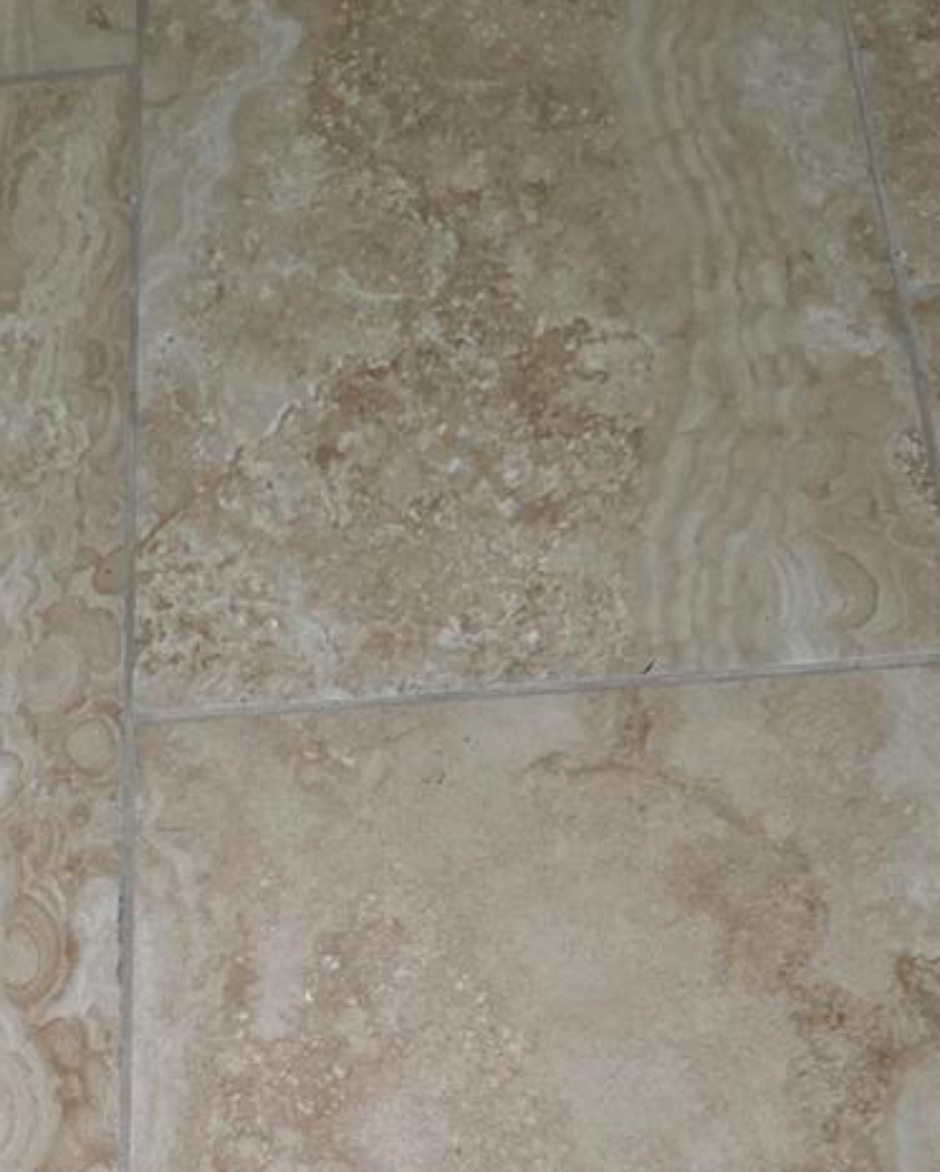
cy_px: 1139
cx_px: 205
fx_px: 2014
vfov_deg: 30.4
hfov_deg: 25.9
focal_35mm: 58
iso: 50
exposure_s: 1/60
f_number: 1.7
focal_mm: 6.3
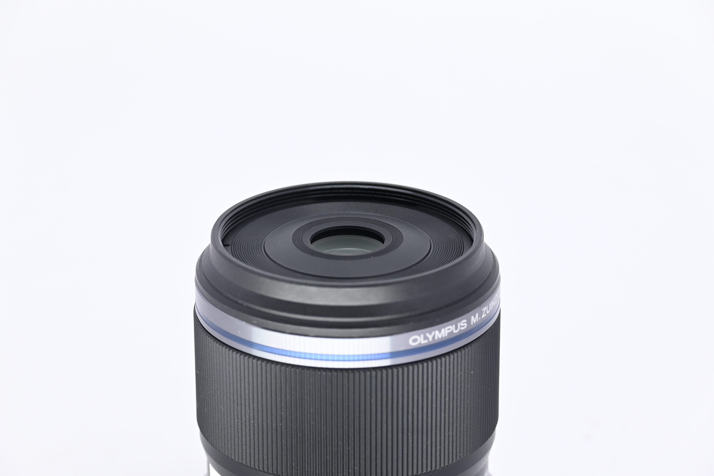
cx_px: 357
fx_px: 3114
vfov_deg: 8.7
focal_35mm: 157
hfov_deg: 13.1
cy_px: 238
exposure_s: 1/125
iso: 500
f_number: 9
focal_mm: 105
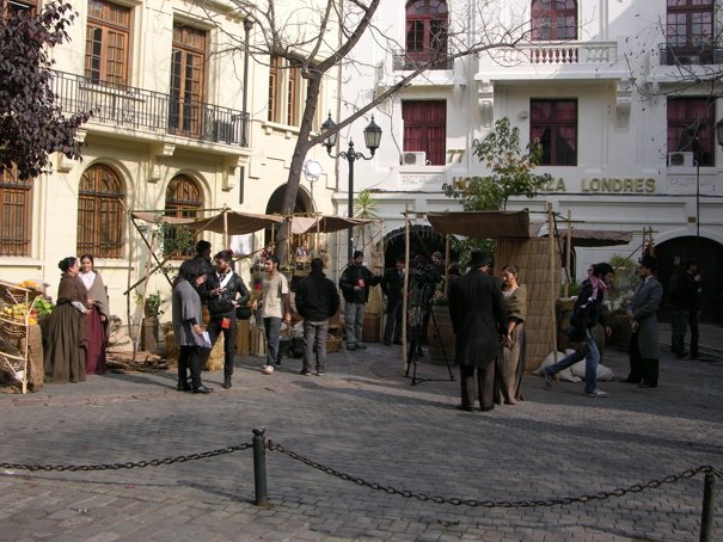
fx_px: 773
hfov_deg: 50.1
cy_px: 259
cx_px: 347
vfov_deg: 38.7
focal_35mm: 37
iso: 50
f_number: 5.6
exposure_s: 1/155
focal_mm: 8.9
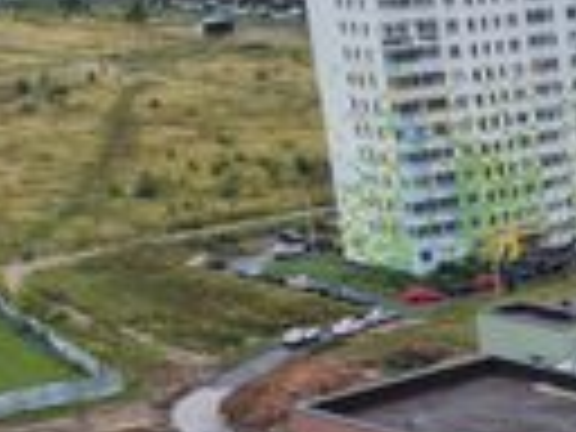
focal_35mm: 116
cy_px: 819
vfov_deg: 11.7
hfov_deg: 15.1
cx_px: 988
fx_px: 1930
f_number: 1.8
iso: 200
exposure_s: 1/100
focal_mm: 8.67
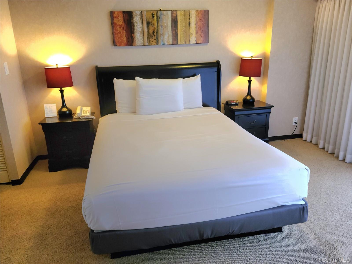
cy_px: 132
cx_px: 176
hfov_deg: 63.4
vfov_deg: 49.7
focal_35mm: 28
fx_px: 285
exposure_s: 1/60.2
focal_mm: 5.9
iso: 250
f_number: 2
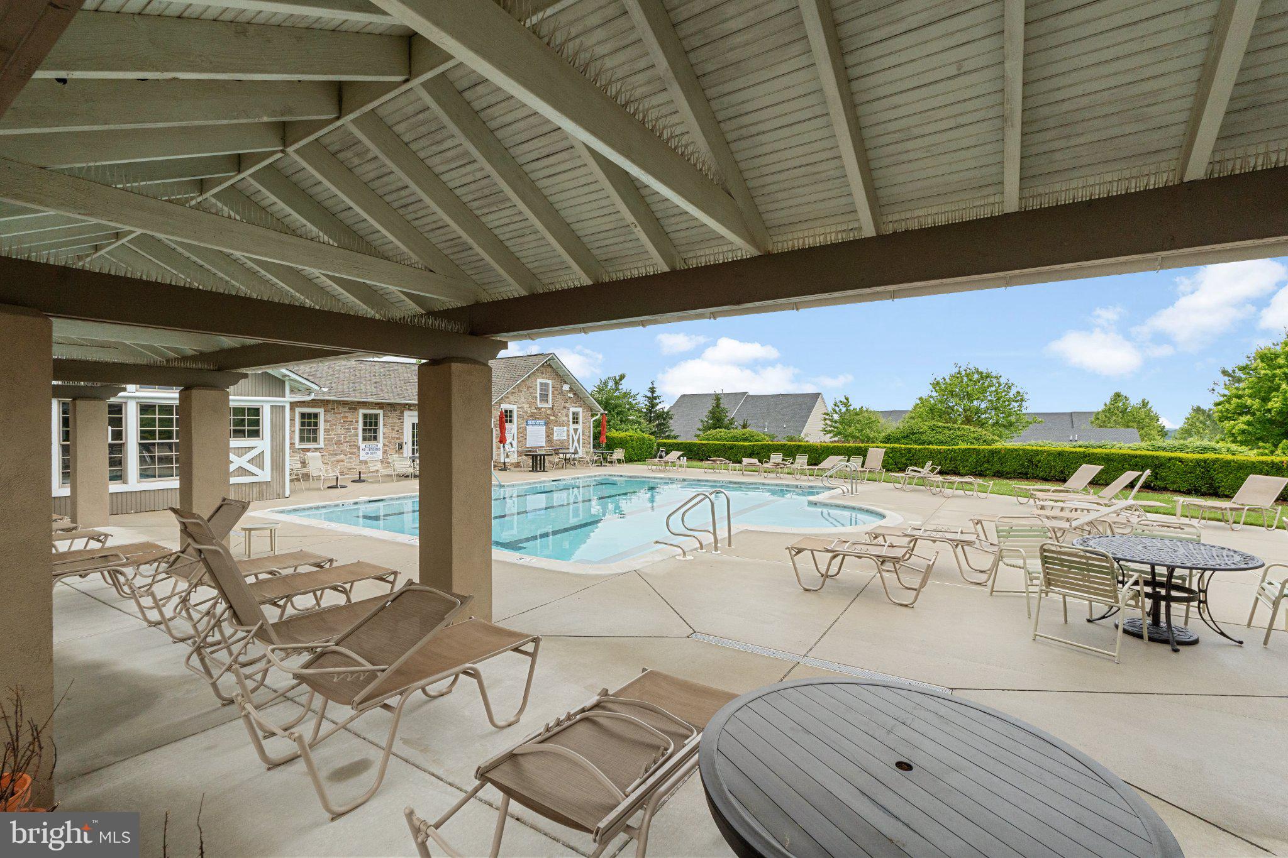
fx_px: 572
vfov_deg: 73.7
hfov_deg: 96.7
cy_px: 429
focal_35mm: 16
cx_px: 644
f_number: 8
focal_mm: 16
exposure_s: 1/1000
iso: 640
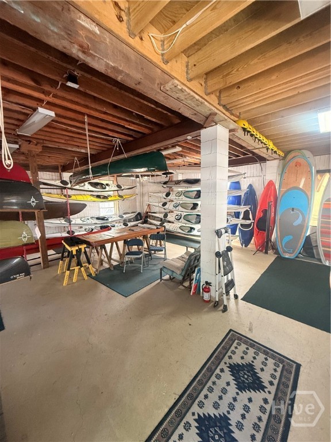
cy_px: 221
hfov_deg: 85.7
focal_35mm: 14
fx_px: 178
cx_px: 166
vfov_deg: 102.1
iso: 400
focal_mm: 2.22
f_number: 2.2
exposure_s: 1/60
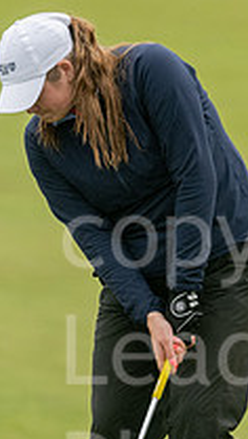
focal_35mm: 1307
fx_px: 15237
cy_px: 370
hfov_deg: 0.9
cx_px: 338
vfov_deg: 1.7
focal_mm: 300
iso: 500
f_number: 5
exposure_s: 1/2000
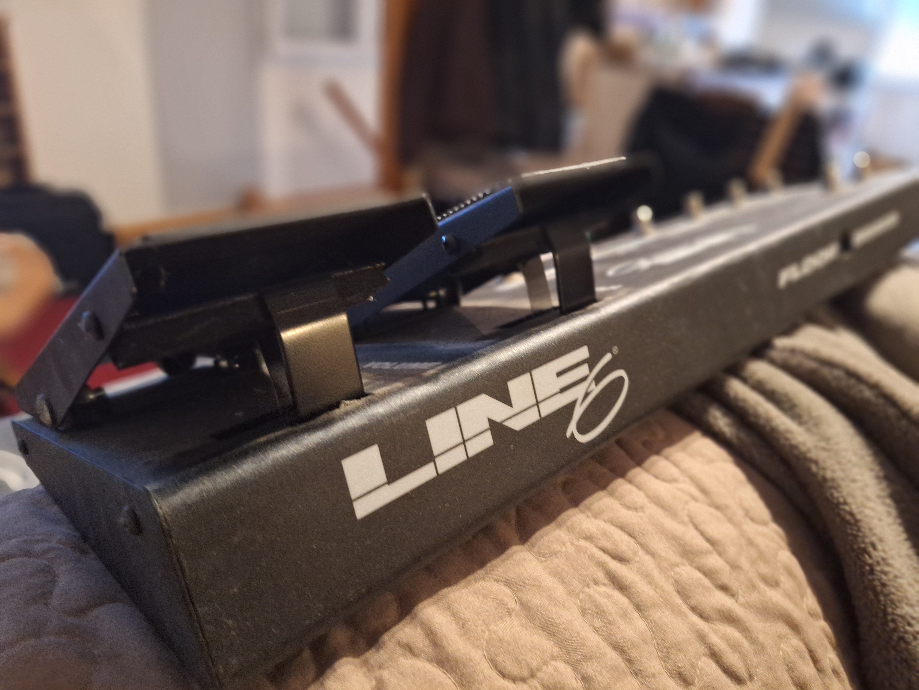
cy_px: 345
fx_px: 611
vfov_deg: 58.9
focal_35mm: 23
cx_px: 460
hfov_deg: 73.9
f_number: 1.8
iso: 500
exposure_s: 1/20
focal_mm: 5.54
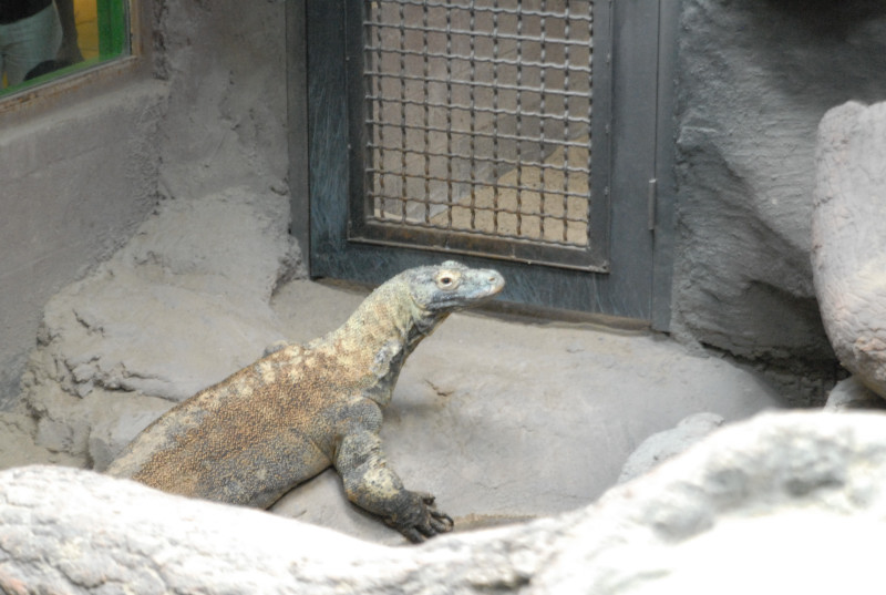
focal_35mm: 112
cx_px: 443
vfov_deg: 12.2
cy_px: 298
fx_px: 2774
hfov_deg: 18.1
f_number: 4.5
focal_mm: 75
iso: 1600
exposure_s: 1/80
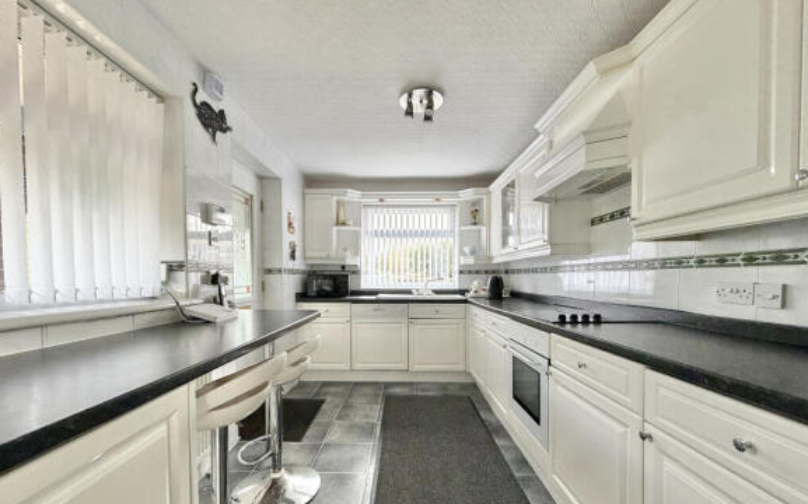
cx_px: 401
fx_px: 330
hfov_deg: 101.5
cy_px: 288
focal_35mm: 15
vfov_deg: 74.3
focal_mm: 2.22
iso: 320
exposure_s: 1/121
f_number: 2.2
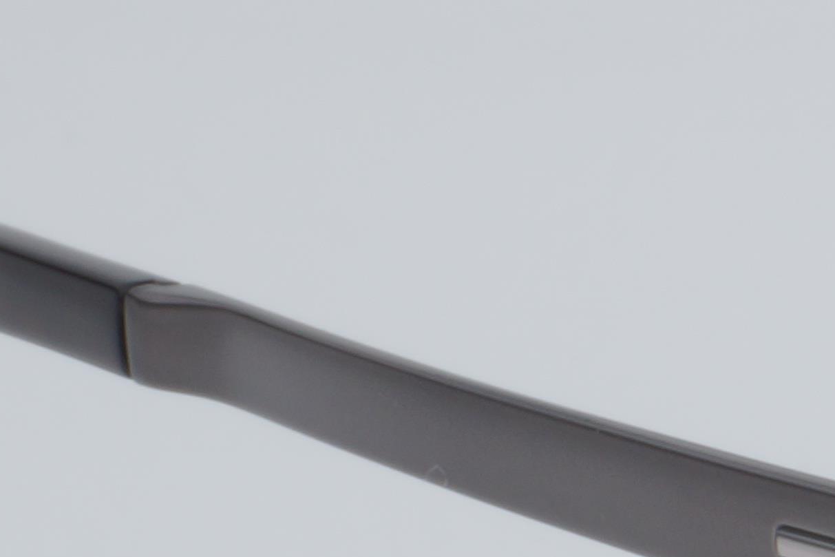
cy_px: 771
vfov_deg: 3.7
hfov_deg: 5.4
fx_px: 8606
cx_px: 1773
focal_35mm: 371
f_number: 32
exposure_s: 1/4
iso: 100
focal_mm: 50
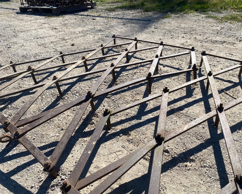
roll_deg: -0.2
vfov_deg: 51.5
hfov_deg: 62.2
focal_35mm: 28
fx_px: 201
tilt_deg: -27.4
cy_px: 100
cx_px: 126
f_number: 1.8
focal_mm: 4.25
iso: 32
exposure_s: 1/3040
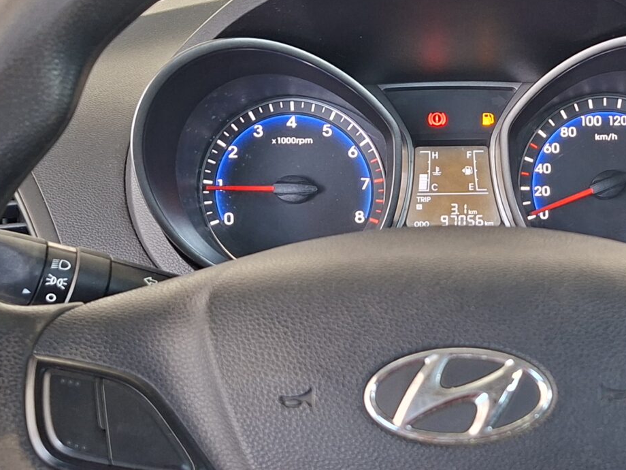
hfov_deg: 29.2
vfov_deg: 22.8
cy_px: 329
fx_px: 1157
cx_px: 548
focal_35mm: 64
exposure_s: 1/60
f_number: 1.8
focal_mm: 5.54
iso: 200
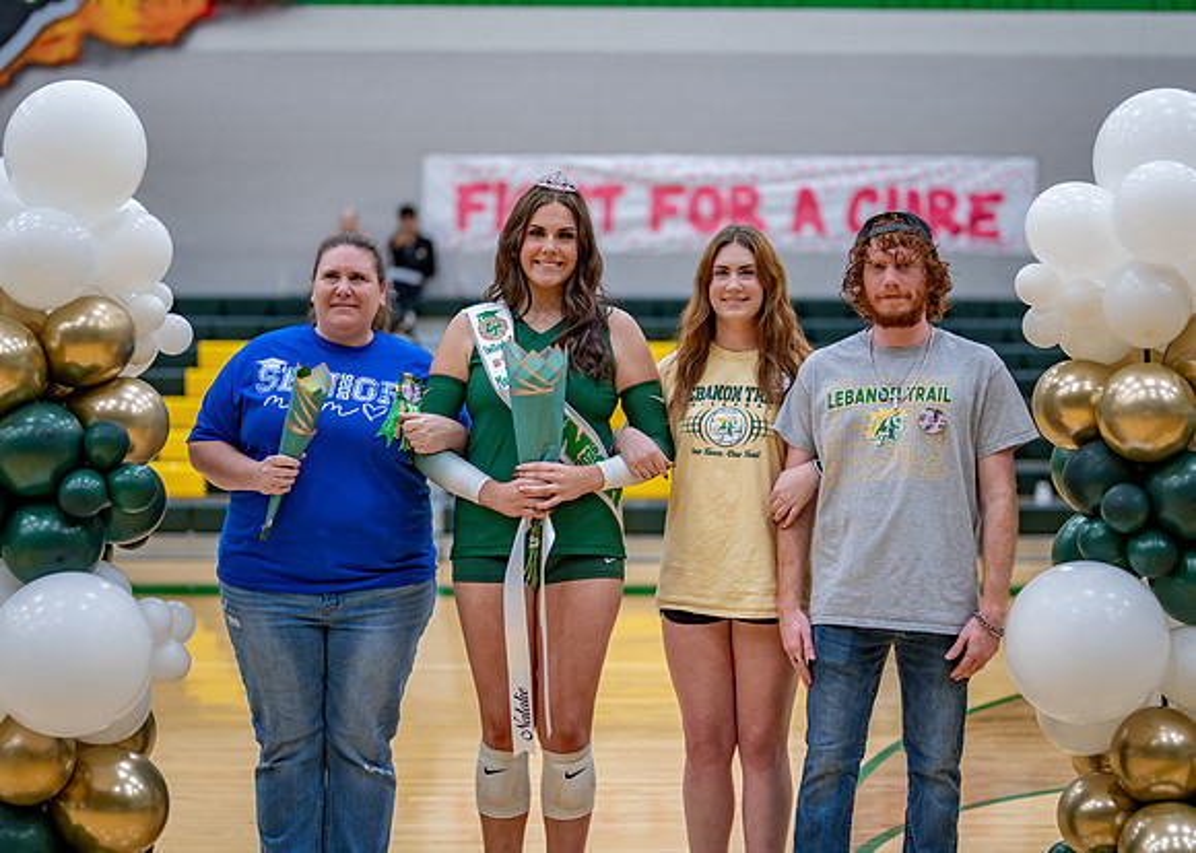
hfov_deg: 30.8
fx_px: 2173
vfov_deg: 22.2
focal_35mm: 64
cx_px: 617
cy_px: 410
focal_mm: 50
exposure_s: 1/640
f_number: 1.2
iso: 500
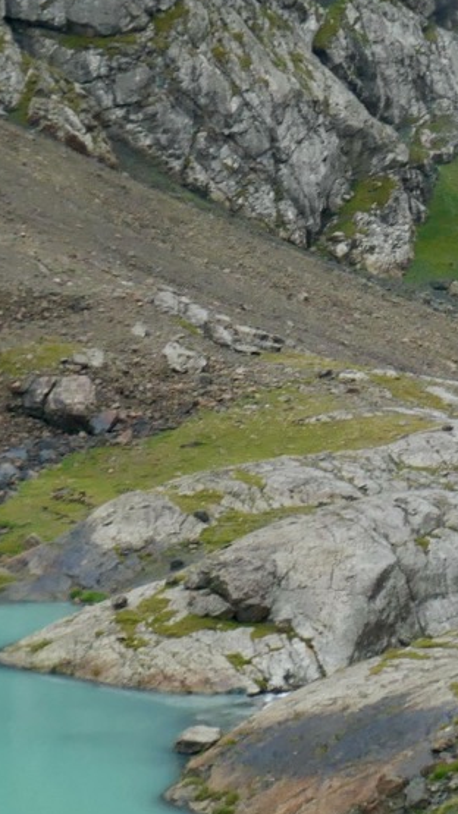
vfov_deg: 9.0
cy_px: 612
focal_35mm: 240
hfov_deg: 5.0
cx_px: 603
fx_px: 5184
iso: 200
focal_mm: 19.3
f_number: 4.3
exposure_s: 1/320
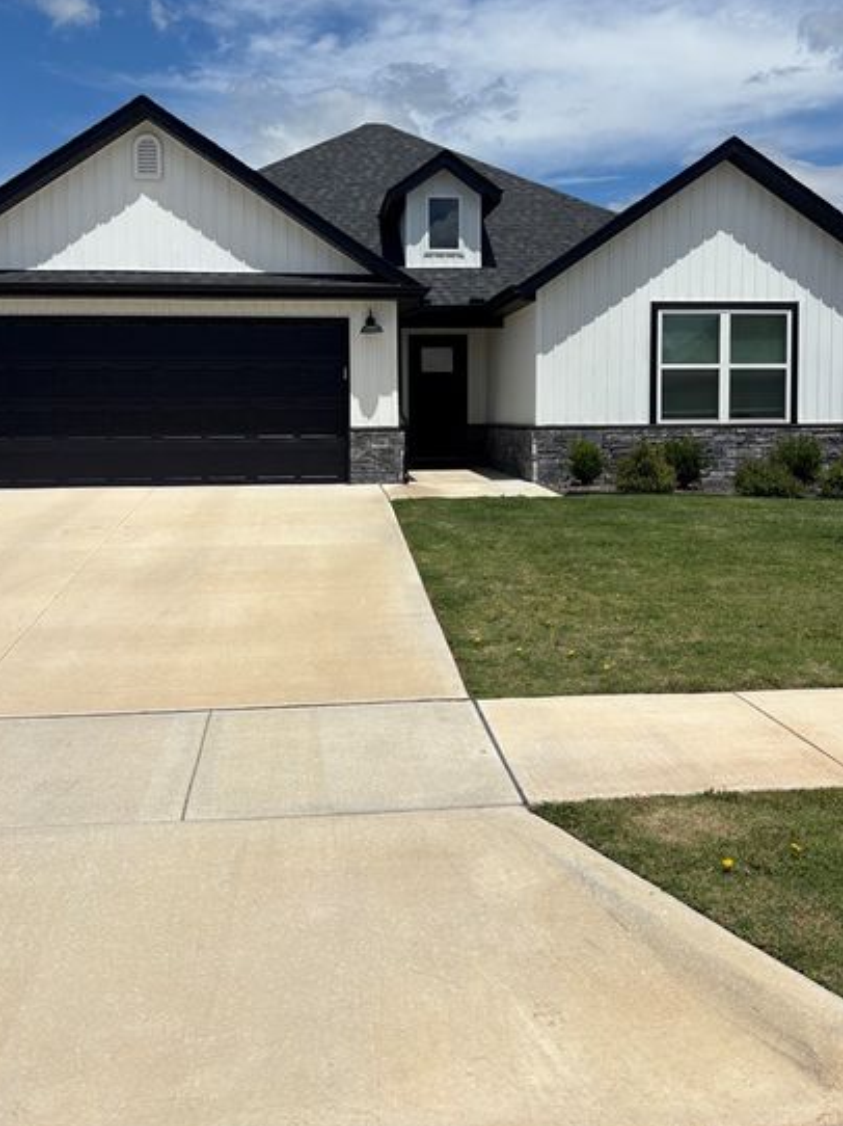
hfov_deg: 44.1
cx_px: 405
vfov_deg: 56.4
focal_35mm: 32
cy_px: 454
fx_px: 1040
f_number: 1.6
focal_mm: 5.96
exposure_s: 1/9091
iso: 50
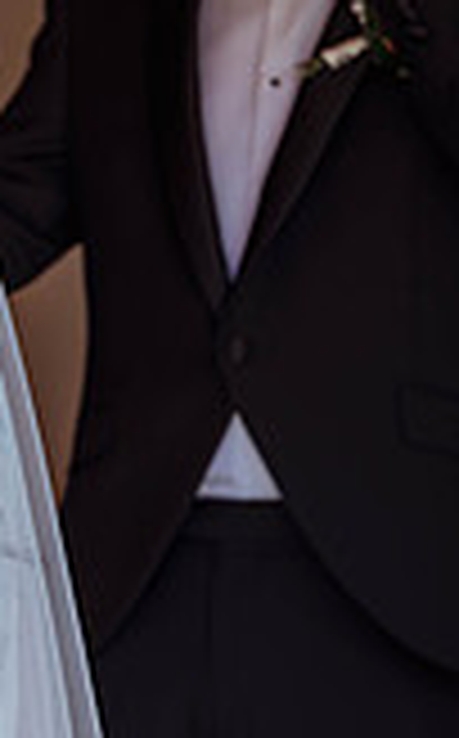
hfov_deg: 5.2
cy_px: 387
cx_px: -702
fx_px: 4861
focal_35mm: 242
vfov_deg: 8.7
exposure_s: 1/125
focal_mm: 65
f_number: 4.5
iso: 160
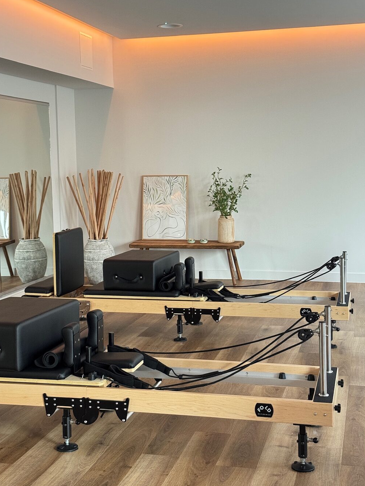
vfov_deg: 35.5
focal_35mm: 54
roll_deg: +1.0
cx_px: 172
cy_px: 223
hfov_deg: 27.0
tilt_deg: -4.5
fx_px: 759
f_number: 1.78
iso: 400
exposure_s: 1/39
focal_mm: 6.76
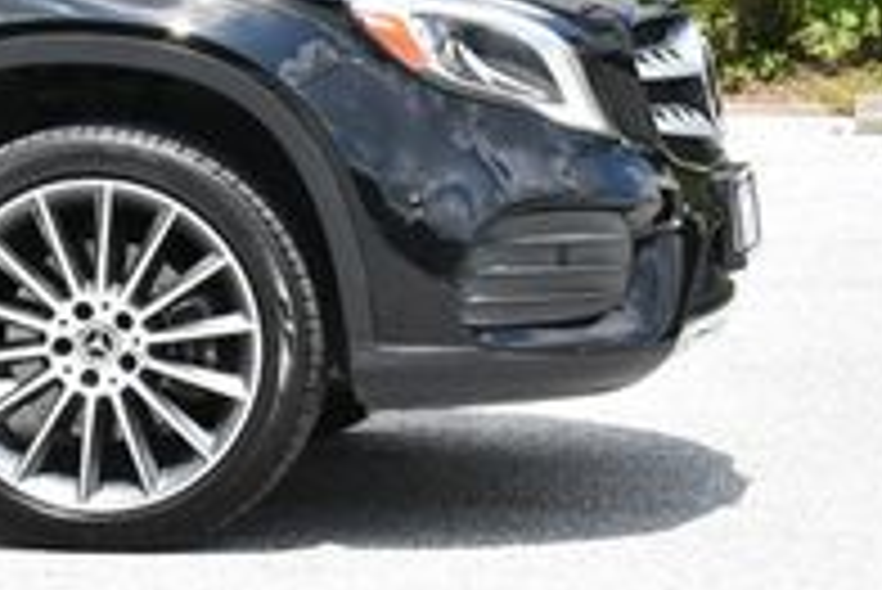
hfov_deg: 9.5
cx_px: -531
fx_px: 5124
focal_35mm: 209
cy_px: -131
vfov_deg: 6.5
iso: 180
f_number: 8
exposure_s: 1/250
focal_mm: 32
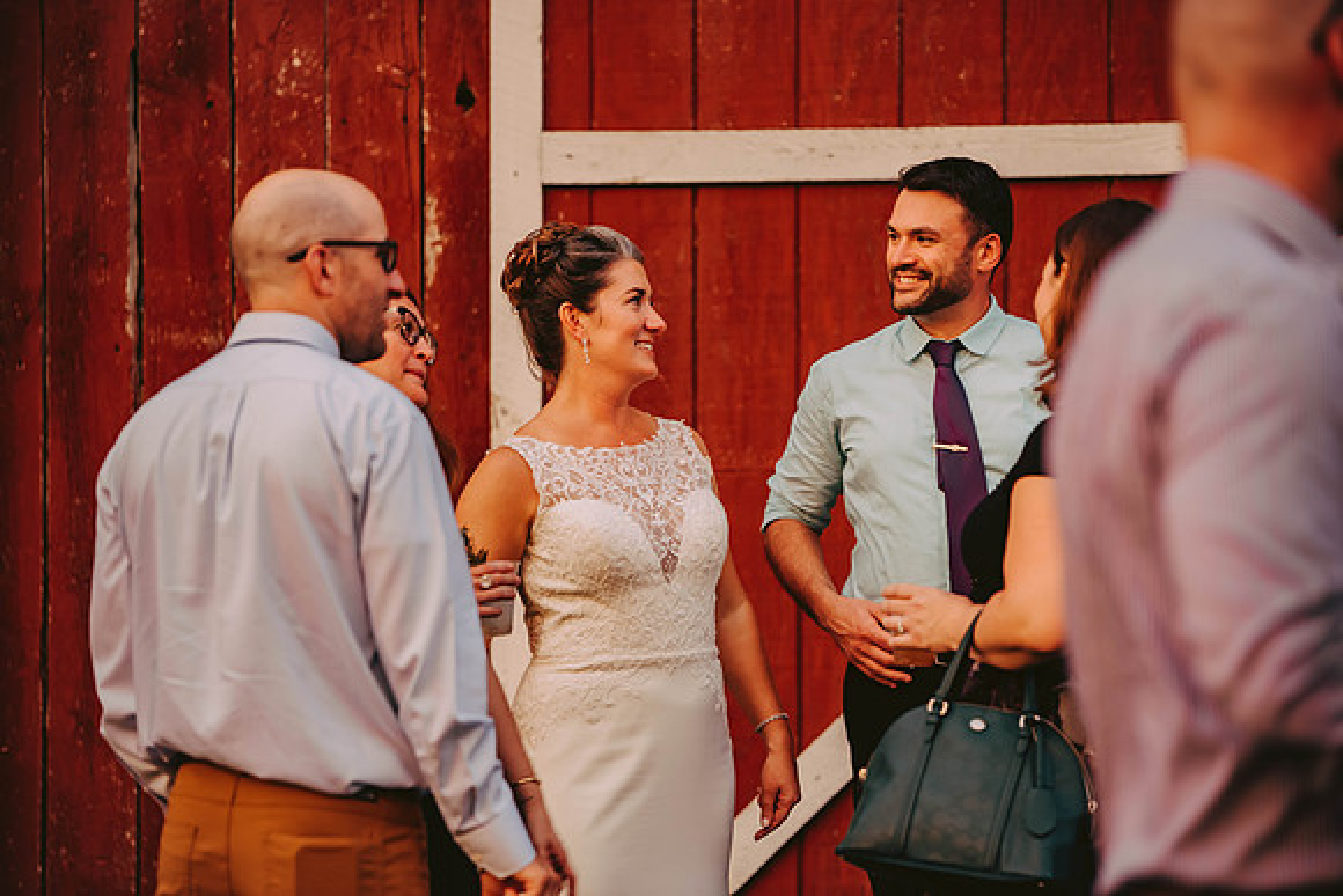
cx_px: 672
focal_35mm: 135
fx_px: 5037
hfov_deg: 15.2
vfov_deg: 10.2
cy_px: 448
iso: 640
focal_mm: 135
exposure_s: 1/100
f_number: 2.8
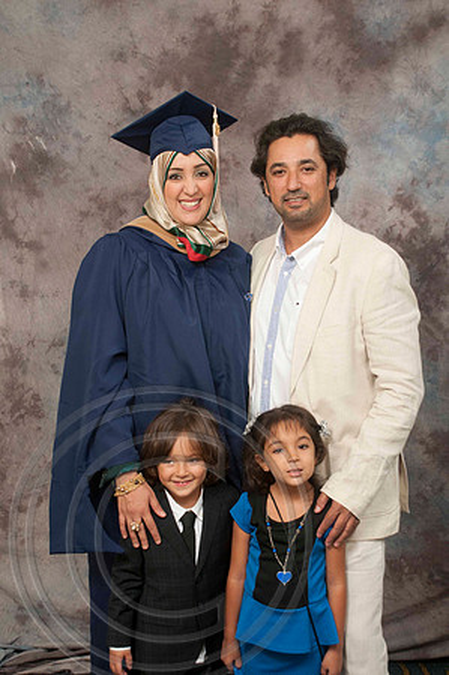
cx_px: 224
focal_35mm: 60
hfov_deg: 22.6
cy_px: 338
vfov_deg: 33.4
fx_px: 1125
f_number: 5.6
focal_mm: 40
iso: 250
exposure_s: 1/100
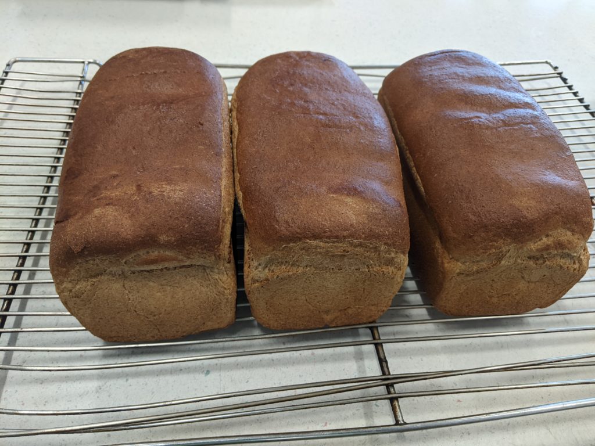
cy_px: 223
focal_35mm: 27
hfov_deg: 65.3
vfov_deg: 51.4
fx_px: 464
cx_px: 298
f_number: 1.8
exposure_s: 1/120
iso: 278
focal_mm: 4.44
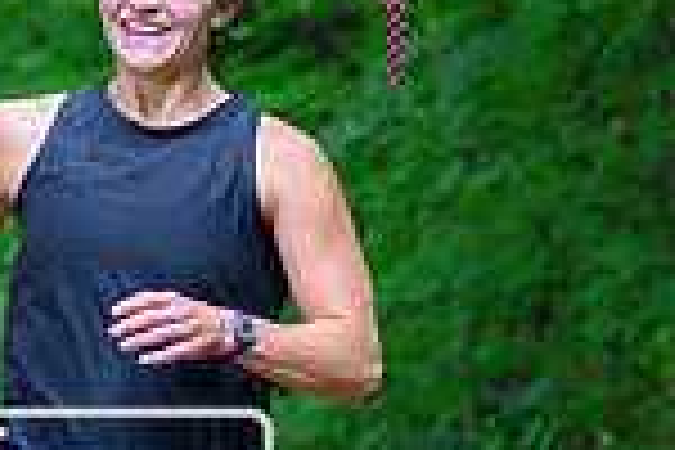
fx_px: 10237
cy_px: 617
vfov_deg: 2.5
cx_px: -212
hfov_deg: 3.8
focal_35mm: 546
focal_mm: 99
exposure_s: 1/800
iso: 4000
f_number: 2.8
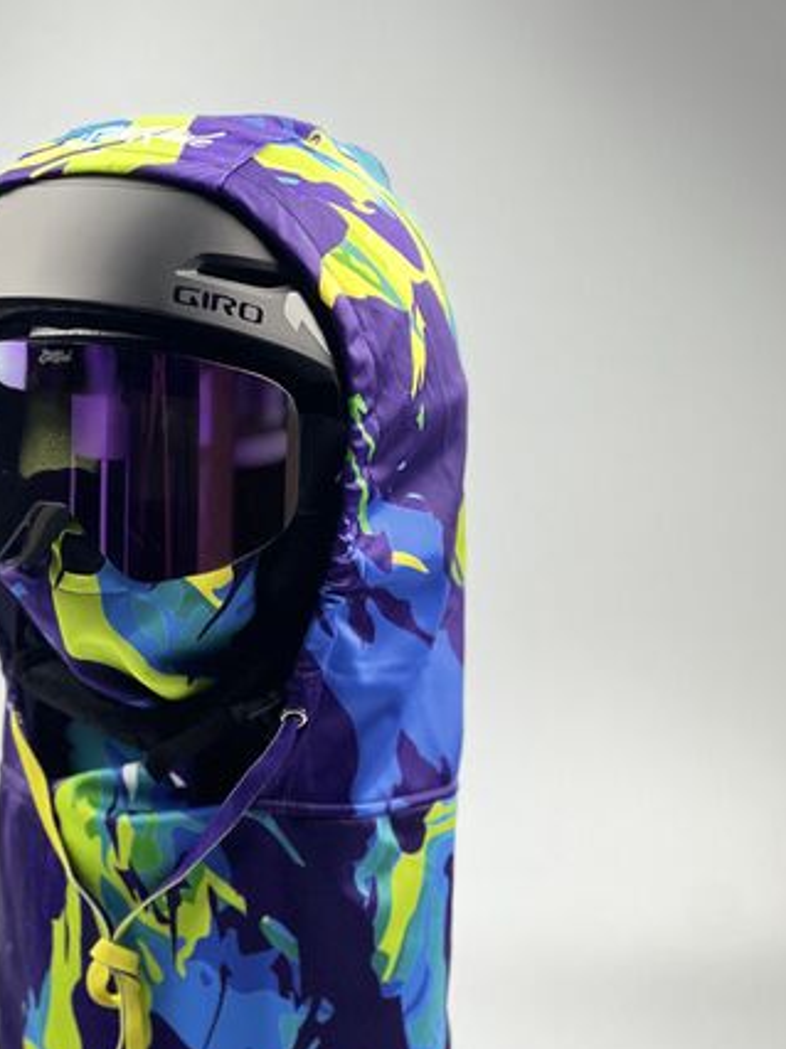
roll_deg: +0.7
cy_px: 724
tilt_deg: -11.4
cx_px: 216
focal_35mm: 115
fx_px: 3485
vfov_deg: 17.1
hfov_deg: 12.8
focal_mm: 9
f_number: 2.8
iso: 250
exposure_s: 1/33
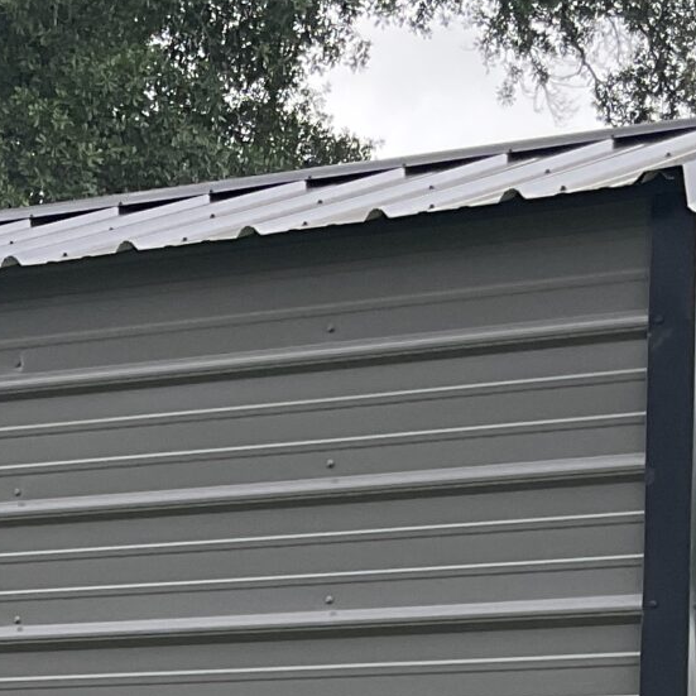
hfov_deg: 14.4
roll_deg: -0.3
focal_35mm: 119
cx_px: -33
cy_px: 974
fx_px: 2707
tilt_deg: -1.3
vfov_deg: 13.9
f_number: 1.8
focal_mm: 3
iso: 16
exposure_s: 1/514
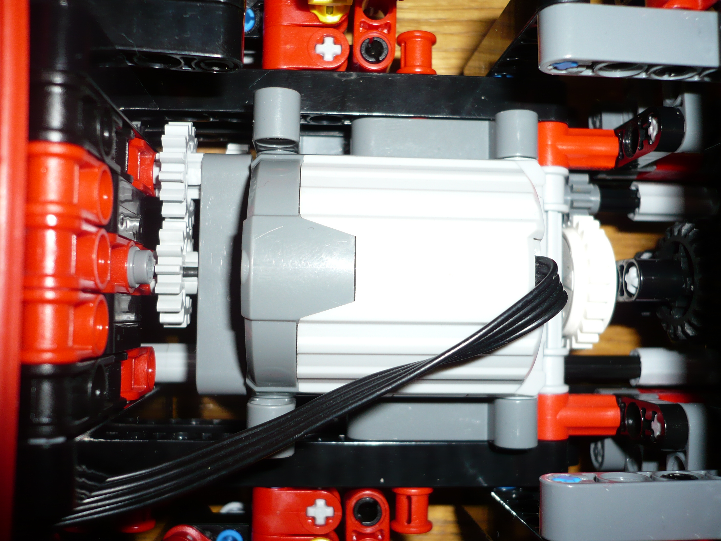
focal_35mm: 35
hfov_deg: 52.6
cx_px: 360
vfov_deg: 40.7
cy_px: 270
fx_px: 729
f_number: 2.8
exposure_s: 1/30
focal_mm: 5.8
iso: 100
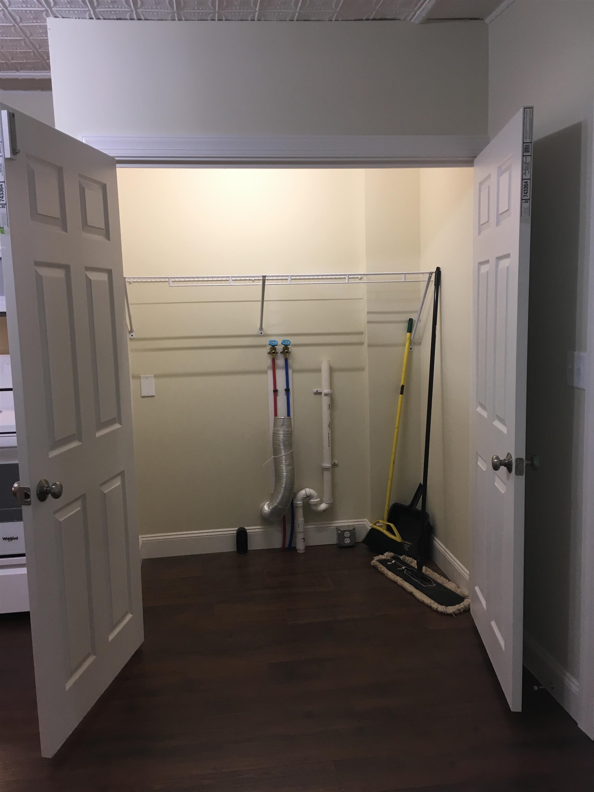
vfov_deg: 61.7
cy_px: 396
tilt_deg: -6.8
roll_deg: +1.2
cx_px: 297
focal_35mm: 29
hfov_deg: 48.2
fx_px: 664
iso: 50
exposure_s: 1/30
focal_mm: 4.15
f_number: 2.2
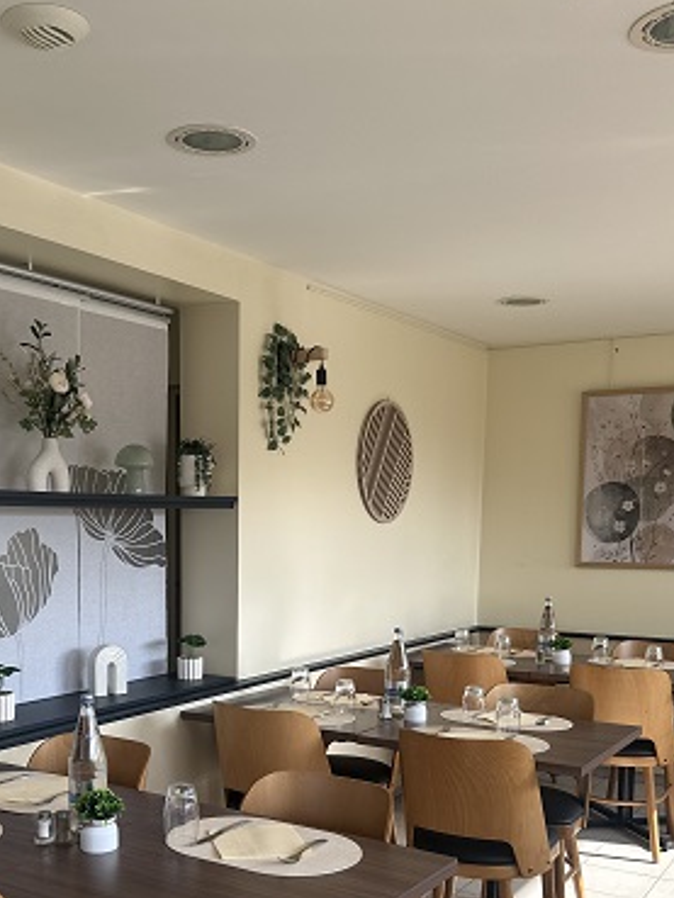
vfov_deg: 46.8
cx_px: 251
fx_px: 1012
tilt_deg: -5.9
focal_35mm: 39
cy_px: 623
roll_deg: -0.6
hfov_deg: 36.6
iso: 80
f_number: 1.78
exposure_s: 1/611
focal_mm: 6.86
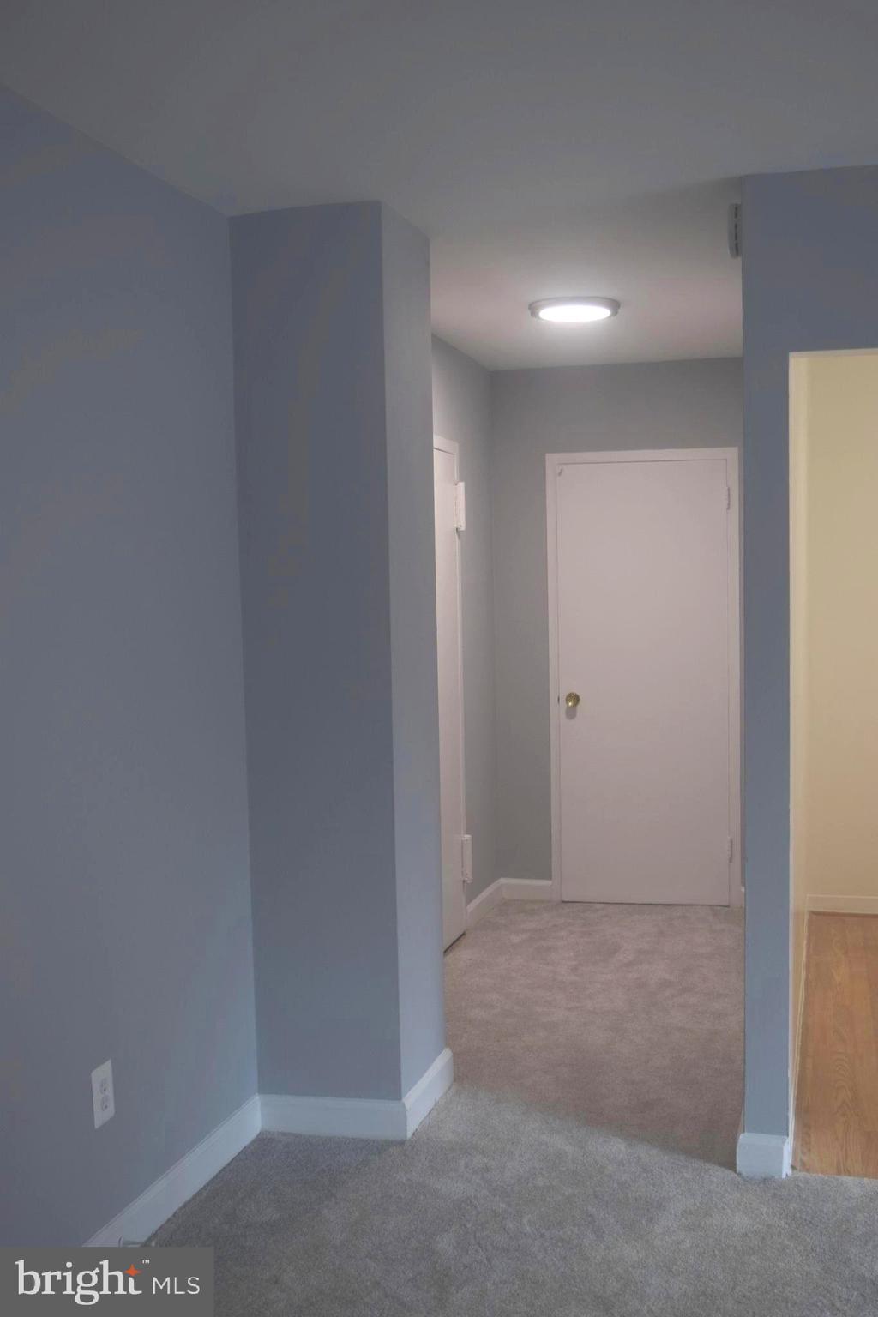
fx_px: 1482
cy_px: 658
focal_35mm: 40
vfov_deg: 47.9
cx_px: 439
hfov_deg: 33.0
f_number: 4.5
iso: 400
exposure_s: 1/80
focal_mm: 27
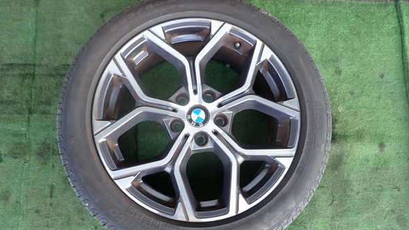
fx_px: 358
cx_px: 203
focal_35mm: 33
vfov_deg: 35.6
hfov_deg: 59.5
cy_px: 123
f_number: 2.3
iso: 160
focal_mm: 5.4
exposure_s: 1/125
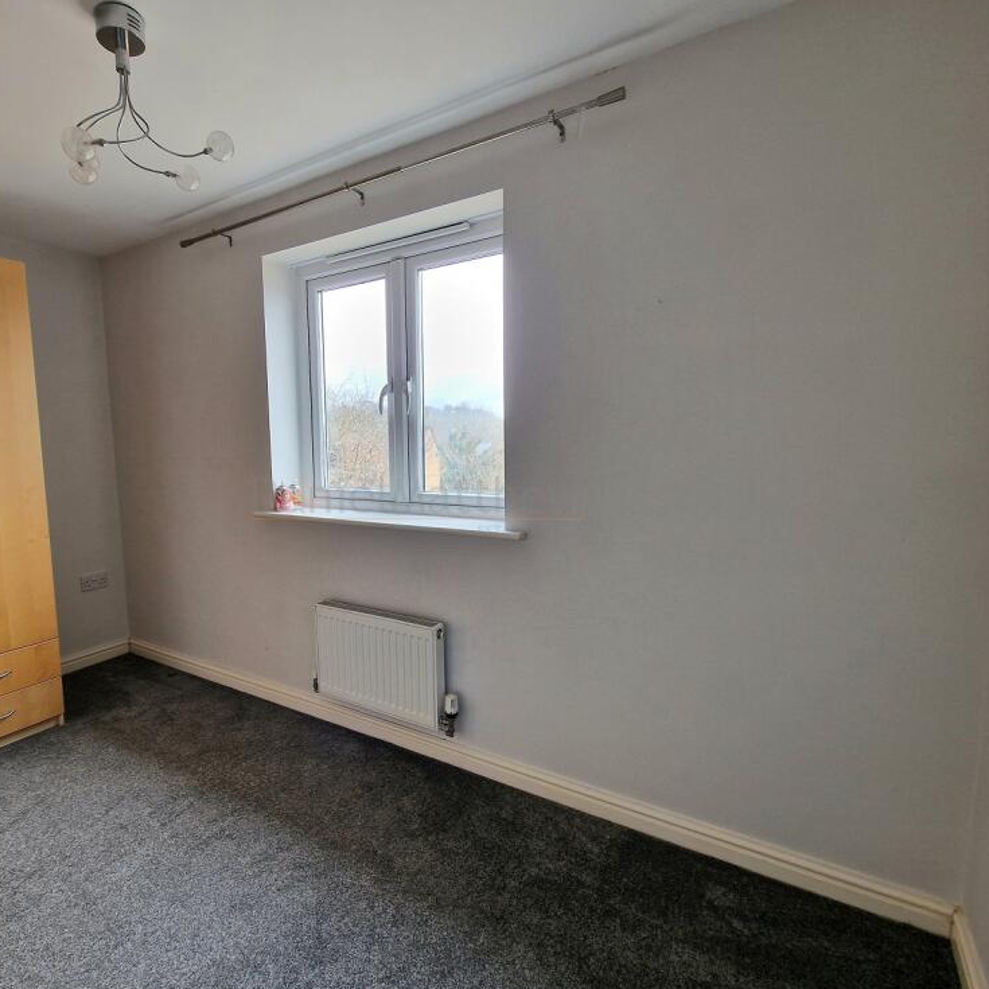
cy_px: 506
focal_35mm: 16
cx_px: 416
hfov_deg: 86.7
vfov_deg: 87.4
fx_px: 517
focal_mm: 2.2
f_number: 2.2
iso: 80
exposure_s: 1/50
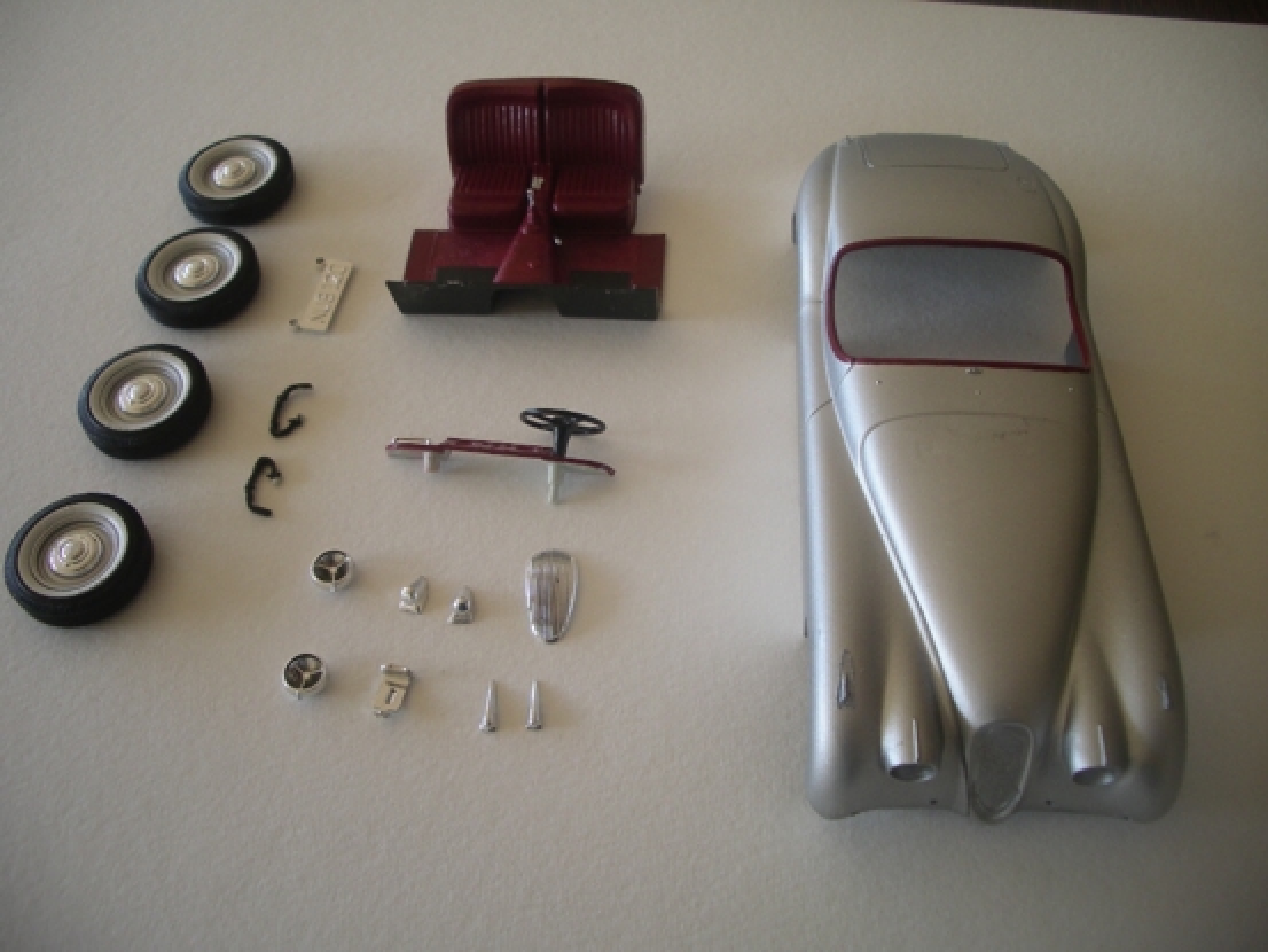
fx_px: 1282
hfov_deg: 52.6
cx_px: 634
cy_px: 476
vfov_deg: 40.7
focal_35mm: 35
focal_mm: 5.8
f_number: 2.6
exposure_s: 1/60
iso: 80
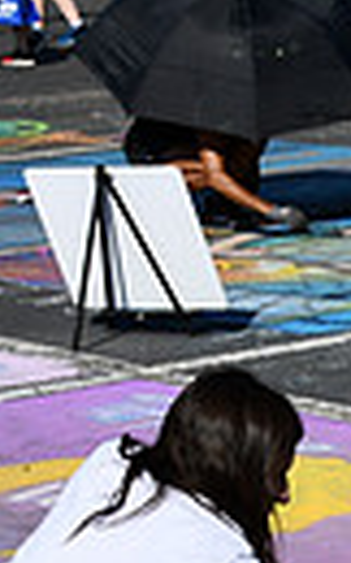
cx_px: 719
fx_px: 2715
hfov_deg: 7.1
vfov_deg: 11.4
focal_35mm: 177
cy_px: 834
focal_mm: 26
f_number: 10
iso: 100
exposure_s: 1/400
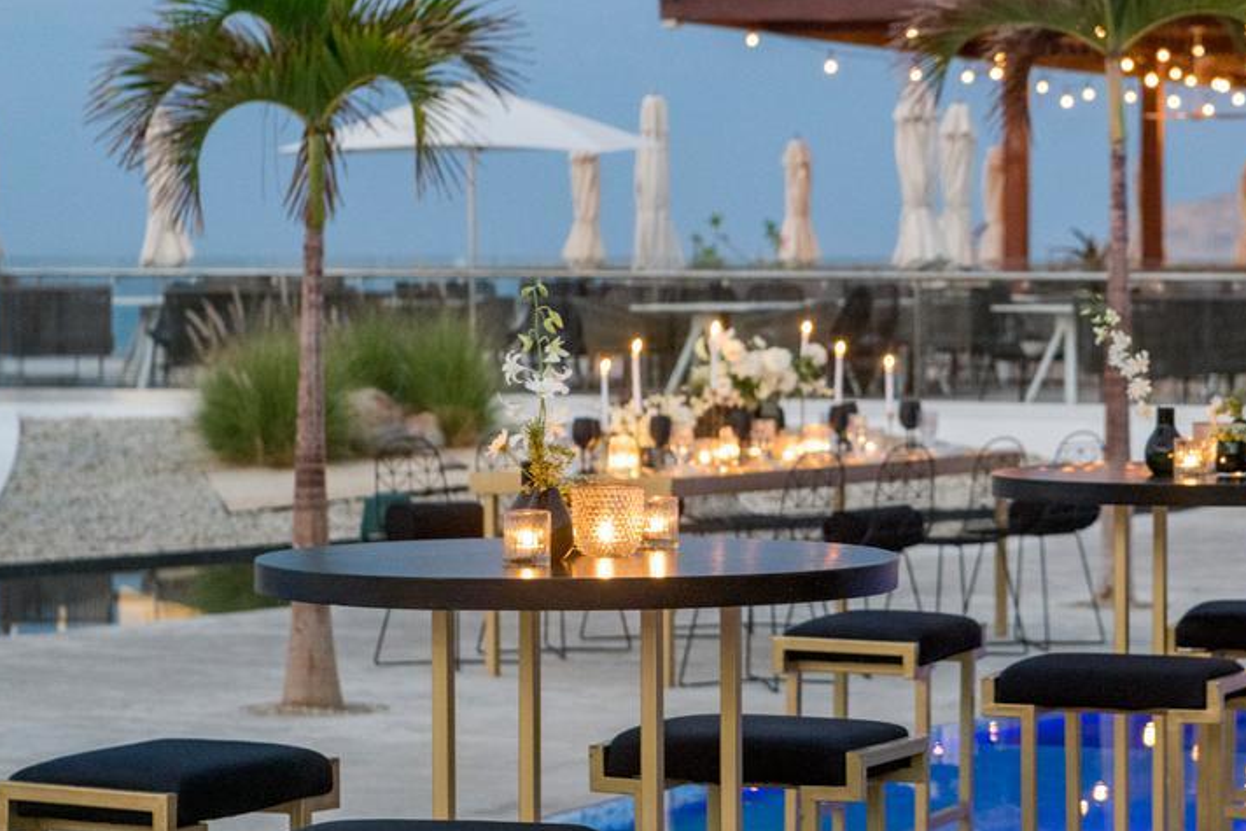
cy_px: 388
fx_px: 4085
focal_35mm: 118
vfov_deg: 11.6
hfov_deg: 17.2
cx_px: 1006
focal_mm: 70
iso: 2500
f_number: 5.6
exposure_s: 1/60
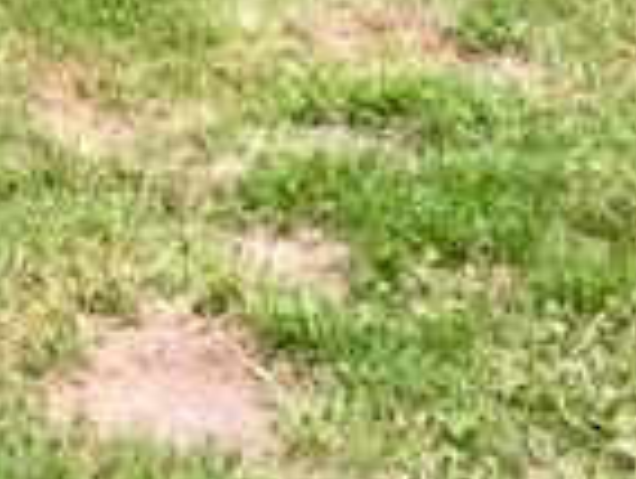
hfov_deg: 14.4
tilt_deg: -8.6
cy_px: -475
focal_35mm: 126
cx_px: -367
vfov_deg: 10.8
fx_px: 2319
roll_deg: -1.5
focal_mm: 3.99
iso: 20
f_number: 1.8
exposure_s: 1/175
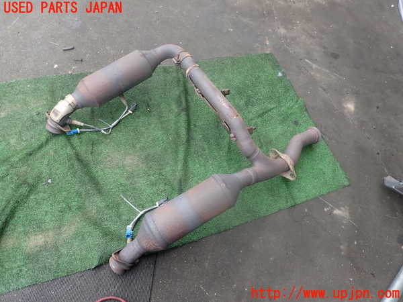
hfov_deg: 69.4
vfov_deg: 54.9
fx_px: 291
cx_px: 202
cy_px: 151
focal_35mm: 25
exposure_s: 1/250
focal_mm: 4.5
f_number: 2.8
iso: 100
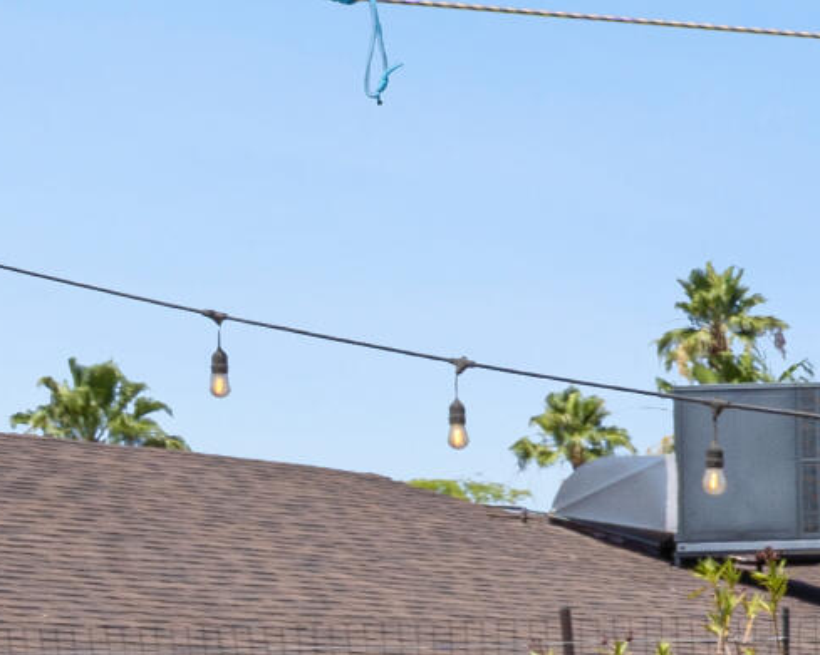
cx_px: 2385
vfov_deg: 8.1
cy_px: 601
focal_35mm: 190
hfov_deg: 8.6
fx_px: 4610
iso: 250
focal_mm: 33
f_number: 11
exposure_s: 1/200
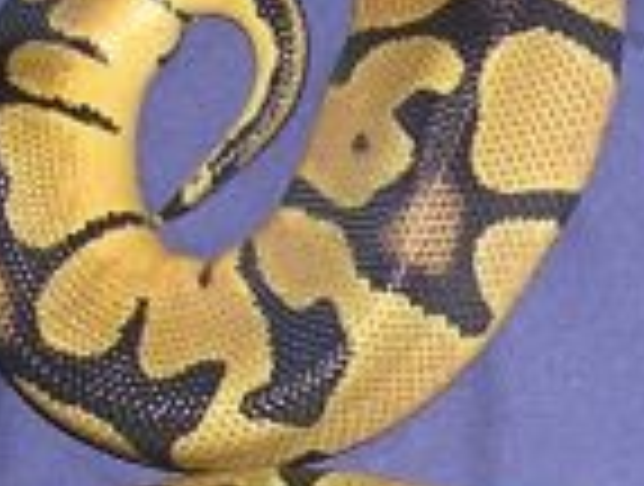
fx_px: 3954
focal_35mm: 212
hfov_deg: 9.0
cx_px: 1027
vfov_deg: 7.0
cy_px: 518
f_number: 2.8
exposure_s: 1/60.1
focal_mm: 5.8
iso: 100
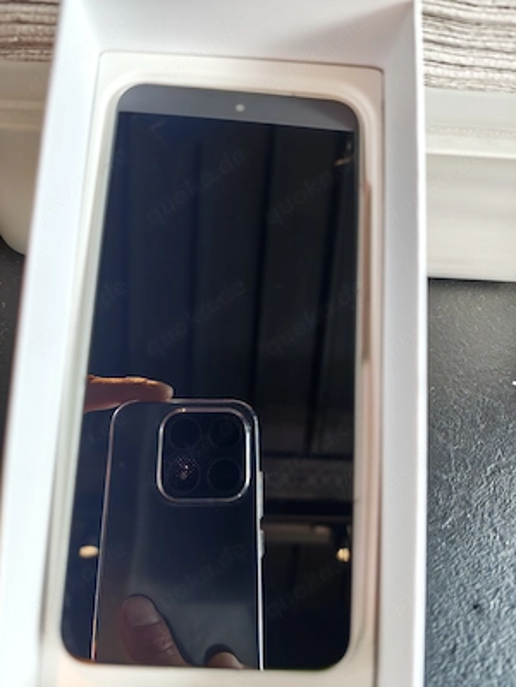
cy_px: 344
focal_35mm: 23
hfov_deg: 58.9
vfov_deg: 73.9
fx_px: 457
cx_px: 258
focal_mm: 6.62
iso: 250
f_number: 1.67
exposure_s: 1/60
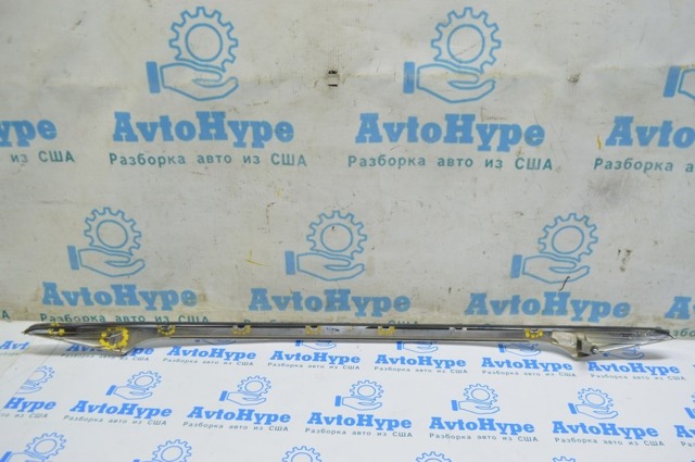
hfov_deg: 62.0
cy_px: 231
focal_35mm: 30
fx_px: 578
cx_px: 348
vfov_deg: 43.5
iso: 400
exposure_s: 1/20
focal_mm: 20
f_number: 5.6
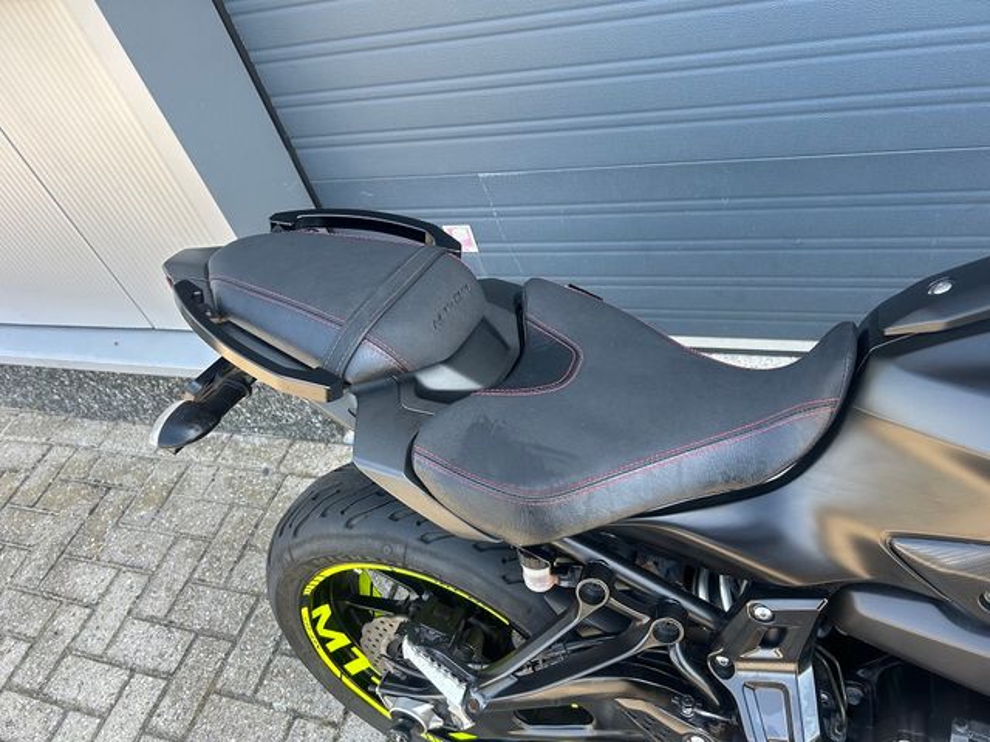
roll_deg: +21.1
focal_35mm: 26
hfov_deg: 67.3
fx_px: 744
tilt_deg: -42.0
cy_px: 371
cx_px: 495
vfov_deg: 53.1
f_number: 1.5
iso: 40
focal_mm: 5.7
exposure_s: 1/228
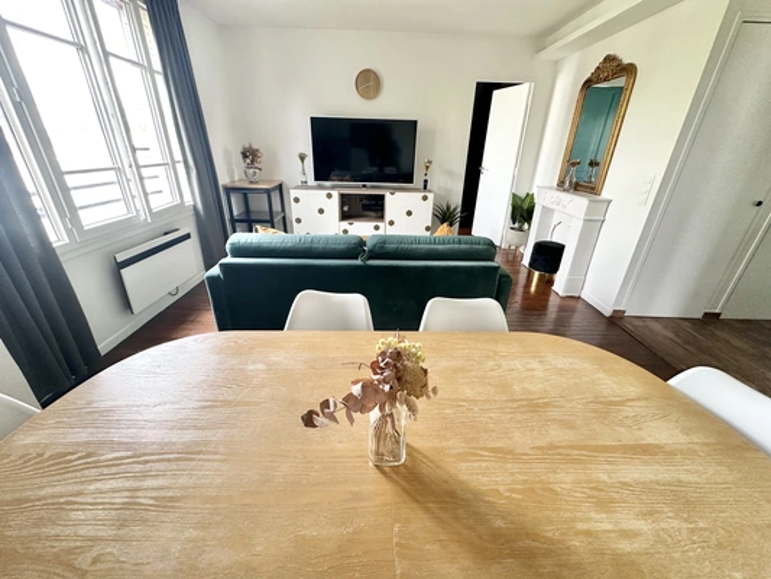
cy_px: 290
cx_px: 386
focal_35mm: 14
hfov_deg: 102.1
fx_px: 312
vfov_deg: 85.7
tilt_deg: -24.0
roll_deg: -1.6
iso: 250
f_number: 2.2
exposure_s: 1/99
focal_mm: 2.22
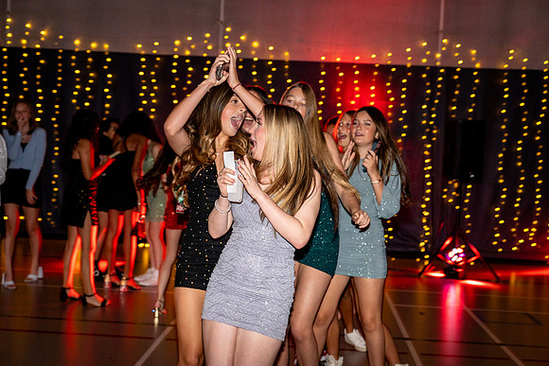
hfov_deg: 38.2
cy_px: 183
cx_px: 274
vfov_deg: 26.0
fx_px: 793
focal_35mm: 52
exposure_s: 1/80
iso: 1250
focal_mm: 52
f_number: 4
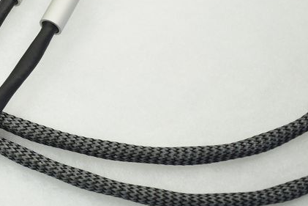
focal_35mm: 77
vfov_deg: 17.6
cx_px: -20
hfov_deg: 24.7
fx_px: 659
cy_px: 48
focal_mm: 18
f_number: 4
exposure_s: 1/60
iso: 100
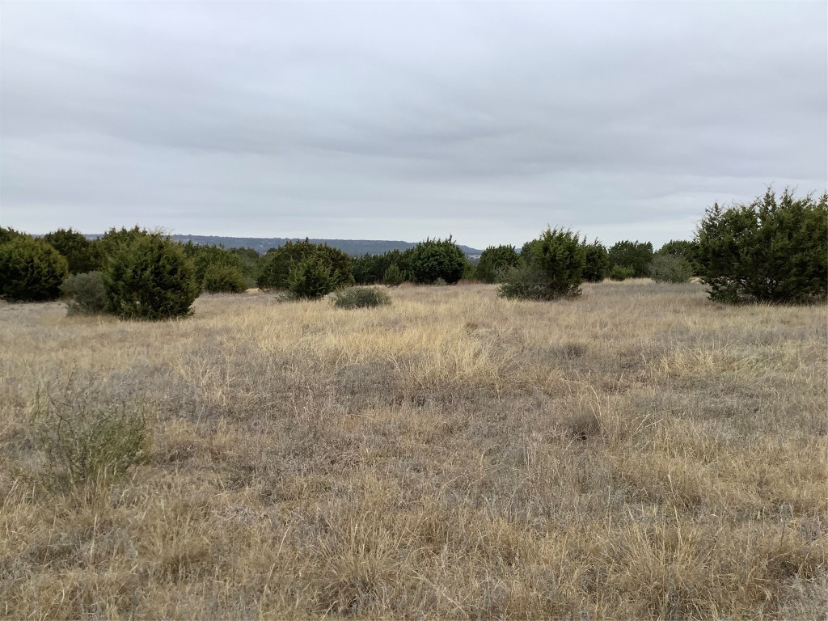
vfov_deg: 45.4
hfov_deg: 58.4
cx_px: 414
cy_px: 310
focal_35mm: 31
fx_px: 742
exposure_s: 1/473
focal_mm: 3.3
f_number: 2.4
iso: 25
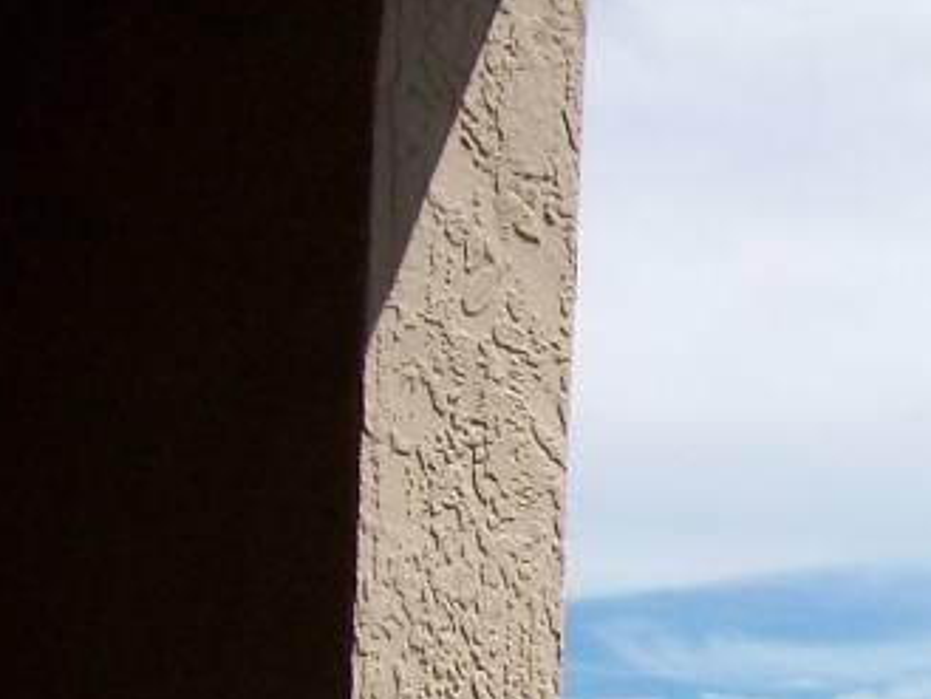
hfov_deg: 16.3
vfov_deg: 12.6
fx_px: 3013
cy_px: 1056
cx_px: 1330
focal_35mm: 112
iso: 80
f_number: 4.8
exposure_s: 1/876
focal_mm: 6
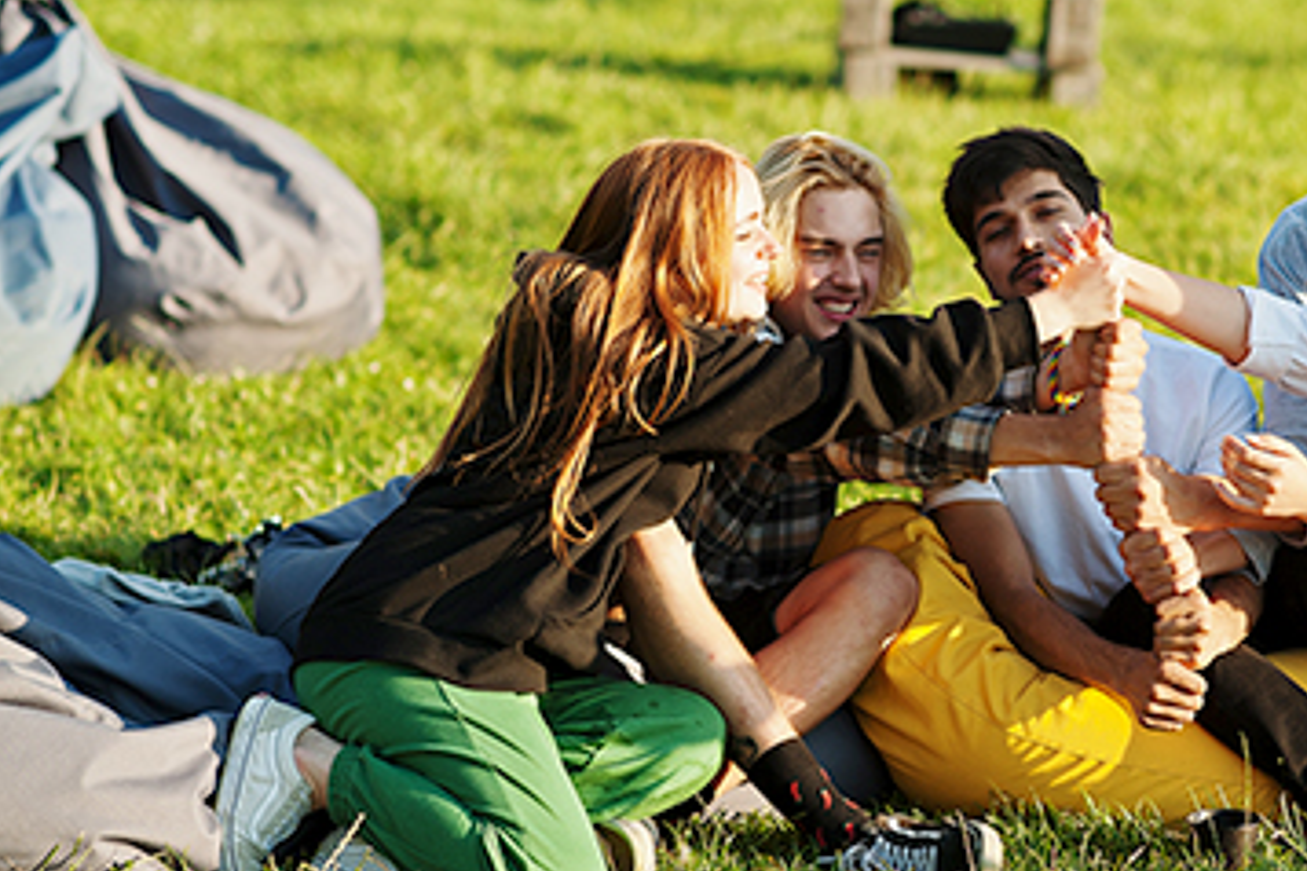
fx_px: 4973
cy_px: 357
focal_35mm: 137
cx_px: 985
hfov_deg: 14.9
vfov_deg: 10.0
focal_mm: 85
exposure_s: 1/2000
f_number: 2.5
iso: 200
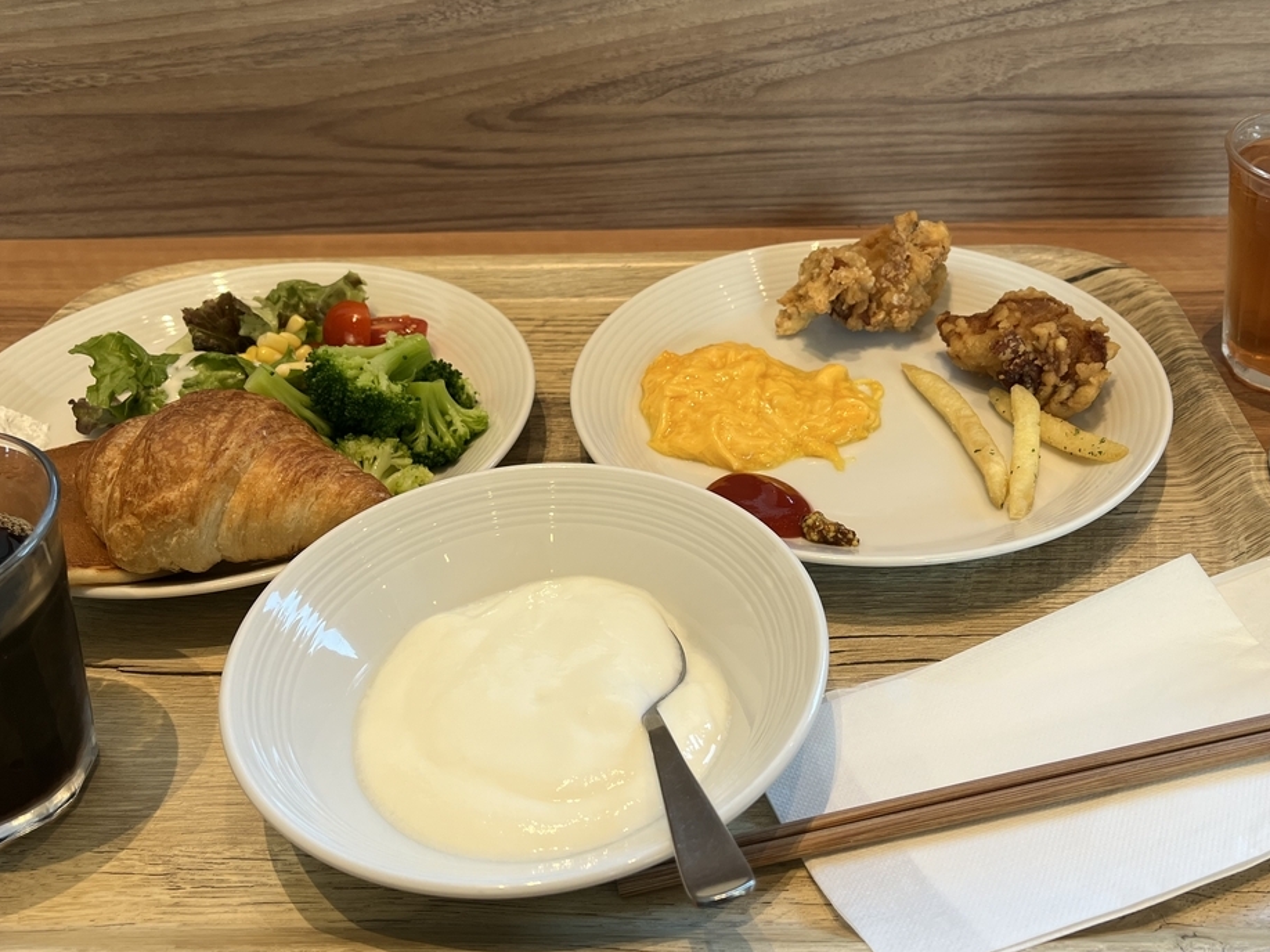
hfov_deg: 53.8
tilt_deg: -37.9
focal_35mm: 34
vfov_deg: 41.8
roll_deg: +2.1
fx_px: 1247
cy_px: 495
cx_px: 711
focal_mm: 5.1
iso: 80
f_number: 1.6
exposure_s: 1/121
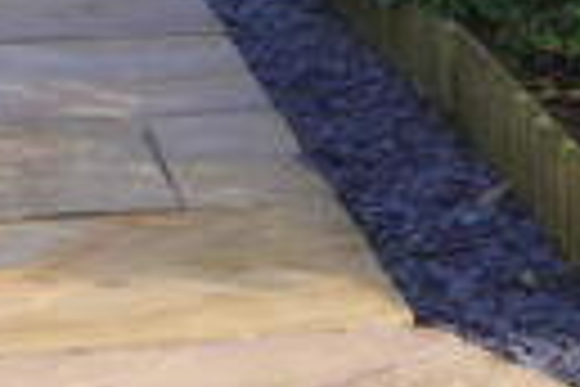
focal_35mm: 152
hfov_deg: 13.4
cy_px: -124
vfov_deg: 8.9
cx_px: 524
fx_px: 2449
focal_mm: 20
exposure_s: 1/125
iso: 200
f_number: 5.6
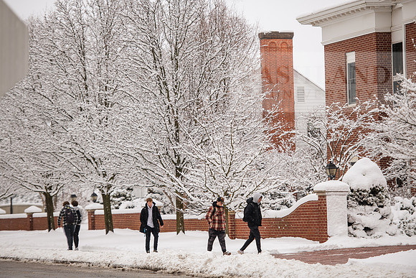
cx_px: 208
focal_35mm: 150
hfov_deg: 13.7
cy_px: 139
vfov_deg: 9.2
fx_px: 1734
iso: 100
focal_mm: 150
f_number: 3.2
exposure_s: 1/400
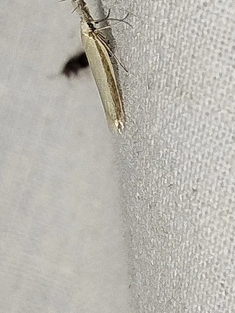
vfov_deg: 11.6
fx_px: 1538
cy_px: 121
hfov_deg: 8.7
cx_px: 104
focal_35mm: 170
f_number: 1.7
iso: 80
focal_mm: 5.31
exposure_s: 1/50
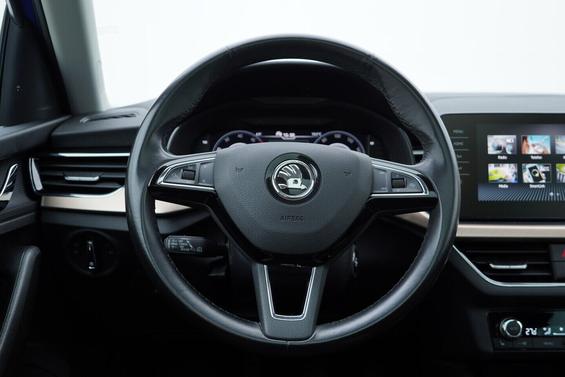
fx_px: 565
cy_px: 188
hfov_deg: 53.1
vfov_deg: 36.9
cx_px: 282
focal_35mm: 36
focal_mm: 24
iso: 125
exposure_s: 1/50
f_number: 3.2
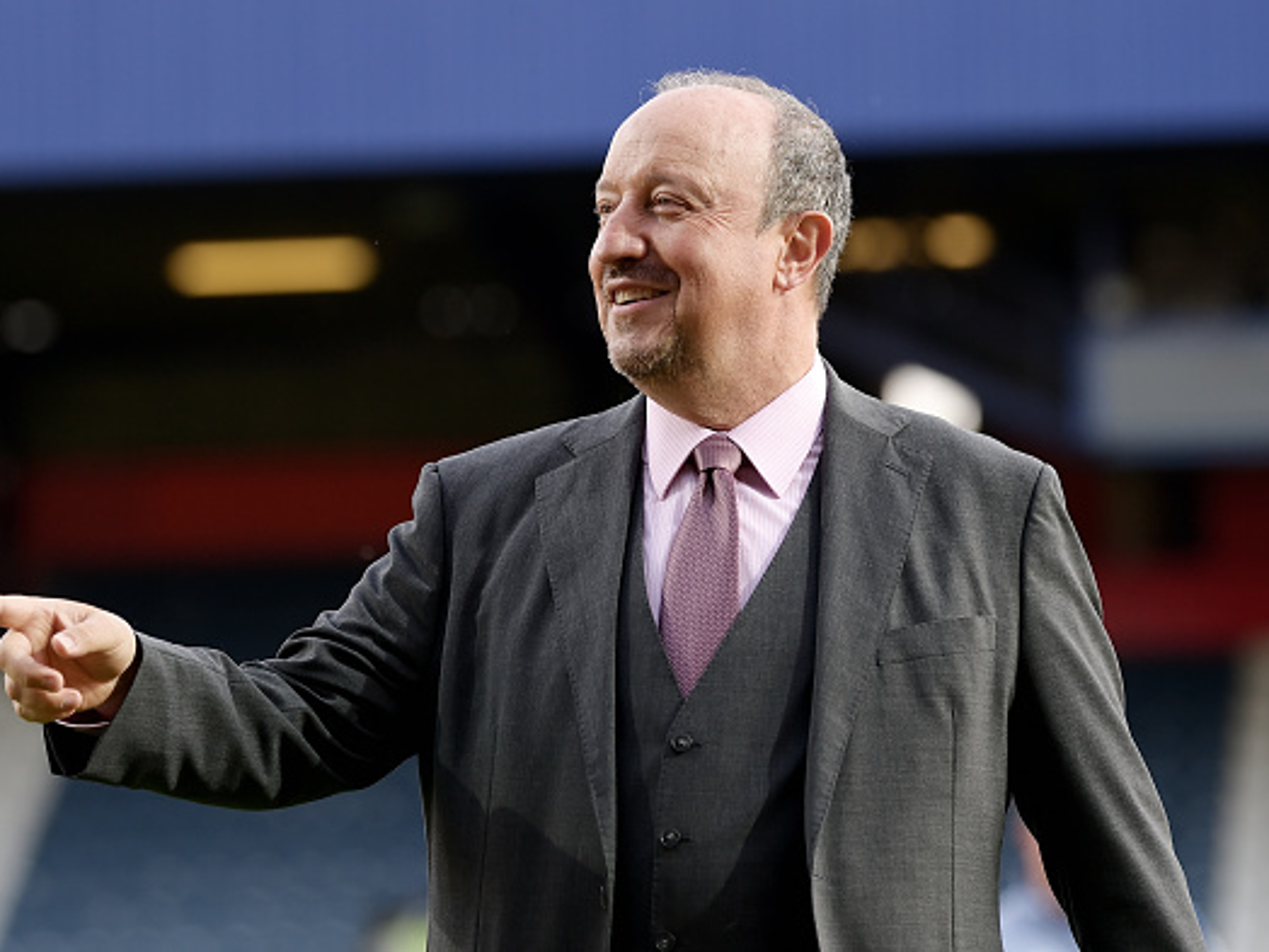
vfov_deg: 10.1
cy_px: 475
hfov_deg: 13.4
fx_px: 5389
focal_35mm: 147
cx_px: 586
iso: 800
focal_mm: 135
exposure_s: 1/800
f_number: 2.8
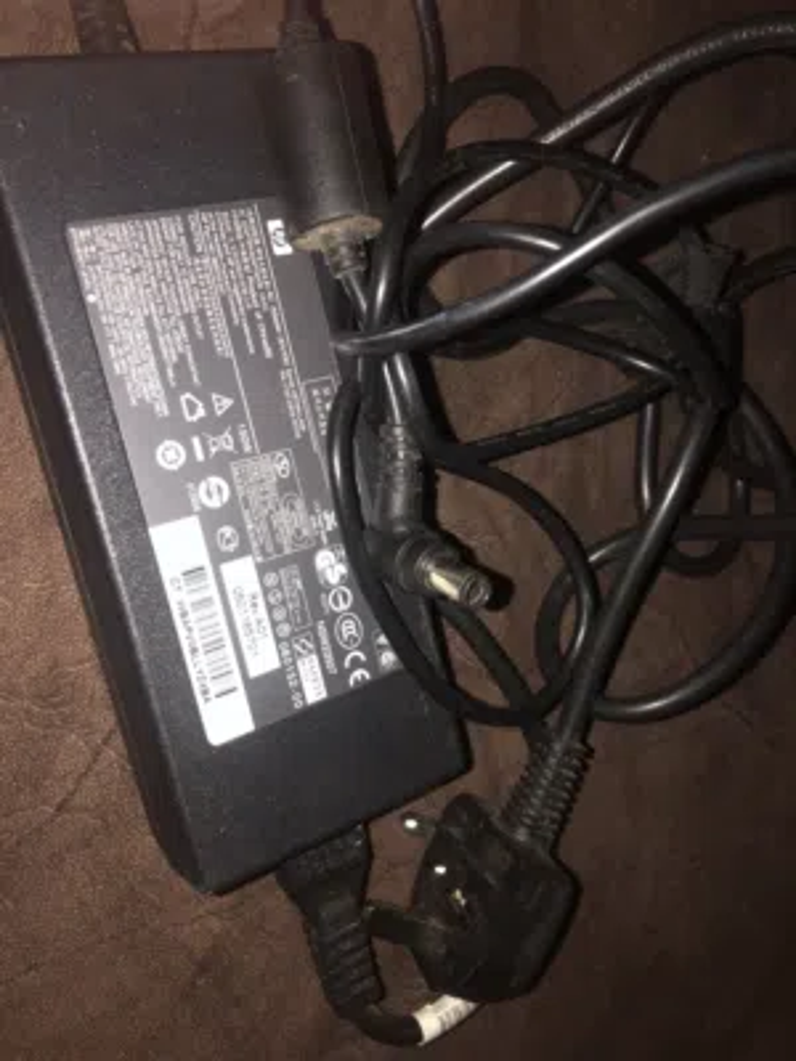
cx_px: 398
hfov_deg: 49.7
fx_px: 858
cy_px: 530
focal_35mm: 28
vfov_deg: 63.4
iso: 32
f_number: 1.8
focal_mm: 3.99
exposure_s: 1/27
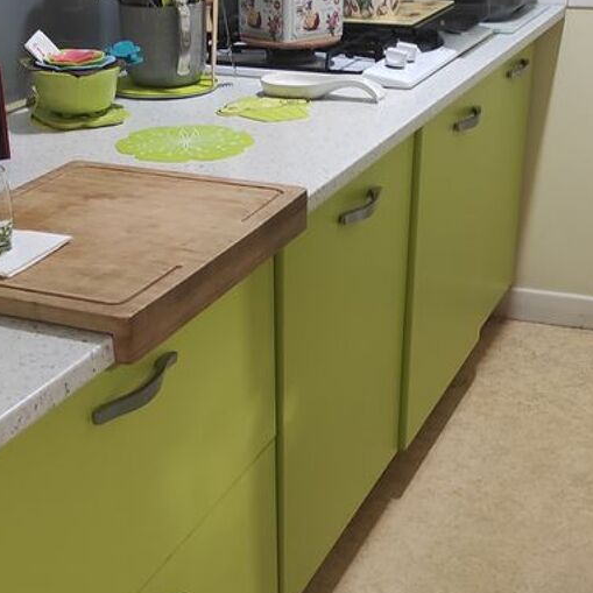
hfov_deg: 29.5
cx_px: 274
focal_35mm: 58
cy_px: 383
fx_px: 1124
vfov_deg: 29.4
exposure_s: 1/33
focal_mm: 5.43
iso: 412
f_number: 1.89
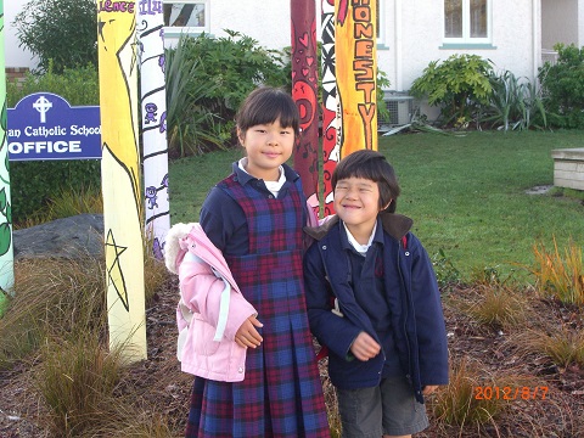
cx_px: 292
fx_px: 1147
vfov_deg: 21.6
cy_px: 219
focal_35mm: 68
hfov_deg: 28.6
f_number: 5.6
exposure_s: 1/125
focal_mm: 14.2
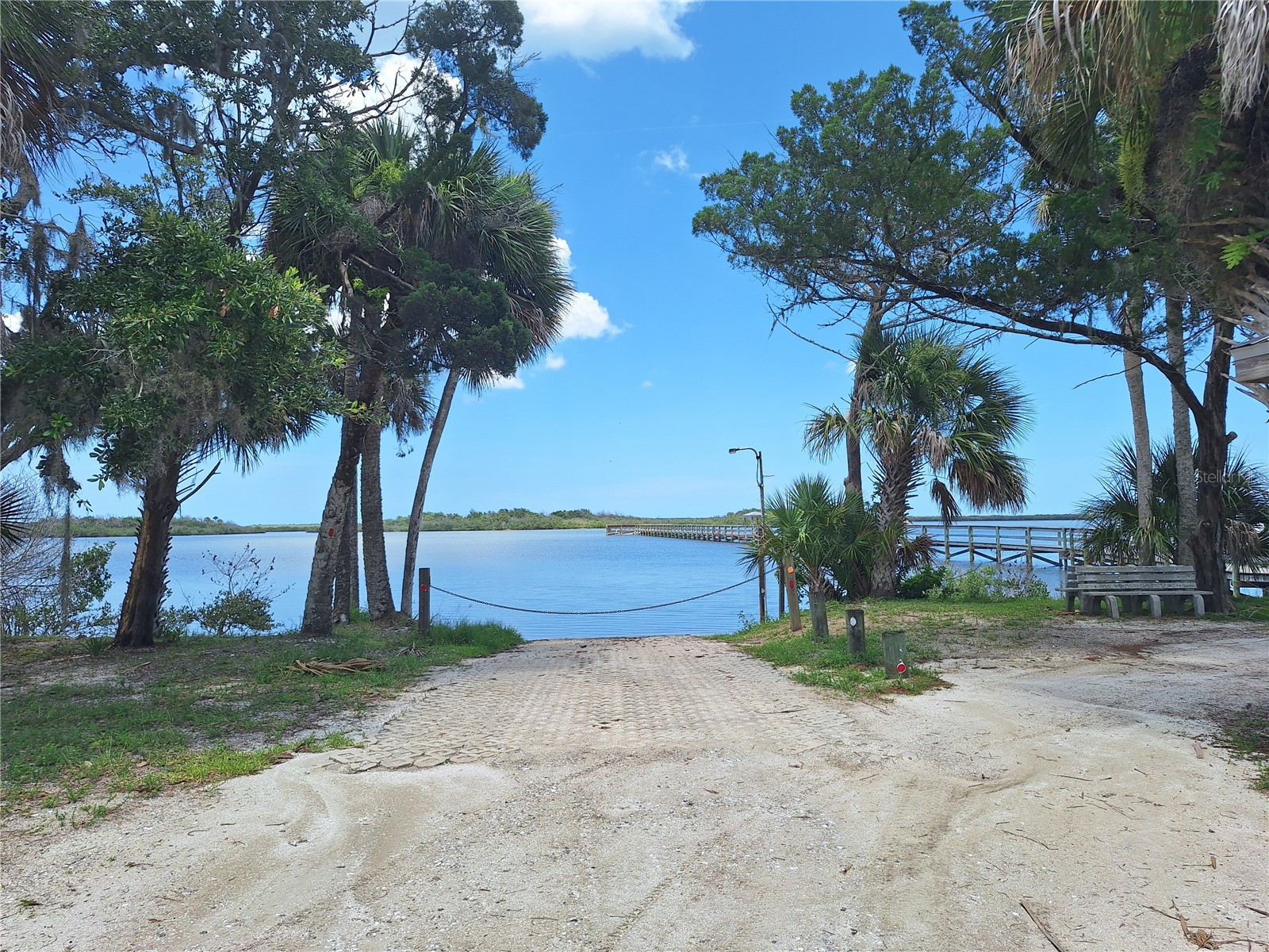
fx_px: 843
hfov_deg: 73.9
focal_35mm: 23
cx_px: 634
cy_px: 476
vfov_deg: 58.9
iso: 40
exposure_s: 1/2151
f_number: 1.8
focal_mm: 5.54
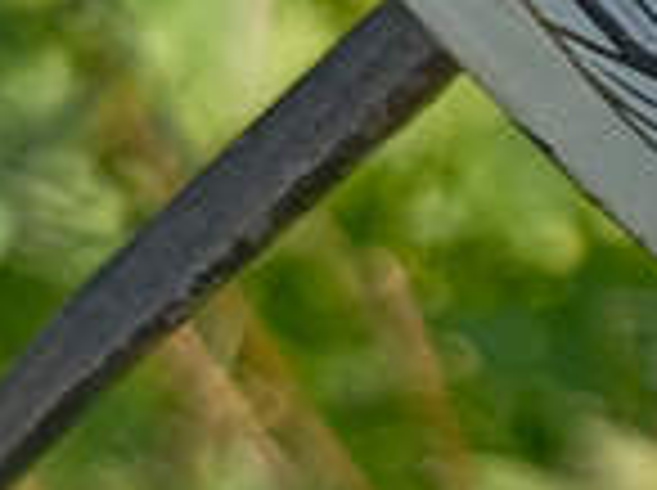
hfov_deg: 11.9
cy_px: 301
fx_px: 2596
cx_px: 1539
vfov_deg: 10.8
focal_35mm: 137
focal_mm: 4.76
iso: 114
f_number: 1.69
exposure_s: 1/535
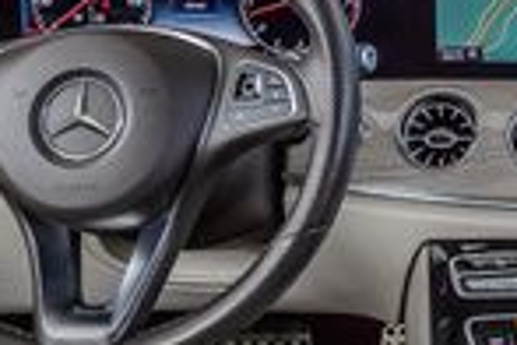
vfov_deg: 12.8
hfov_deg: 18.3
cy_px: 49
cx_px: 611
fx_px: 1522
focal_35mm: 106
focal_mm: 24
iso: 400
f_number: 4
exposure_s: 1/320
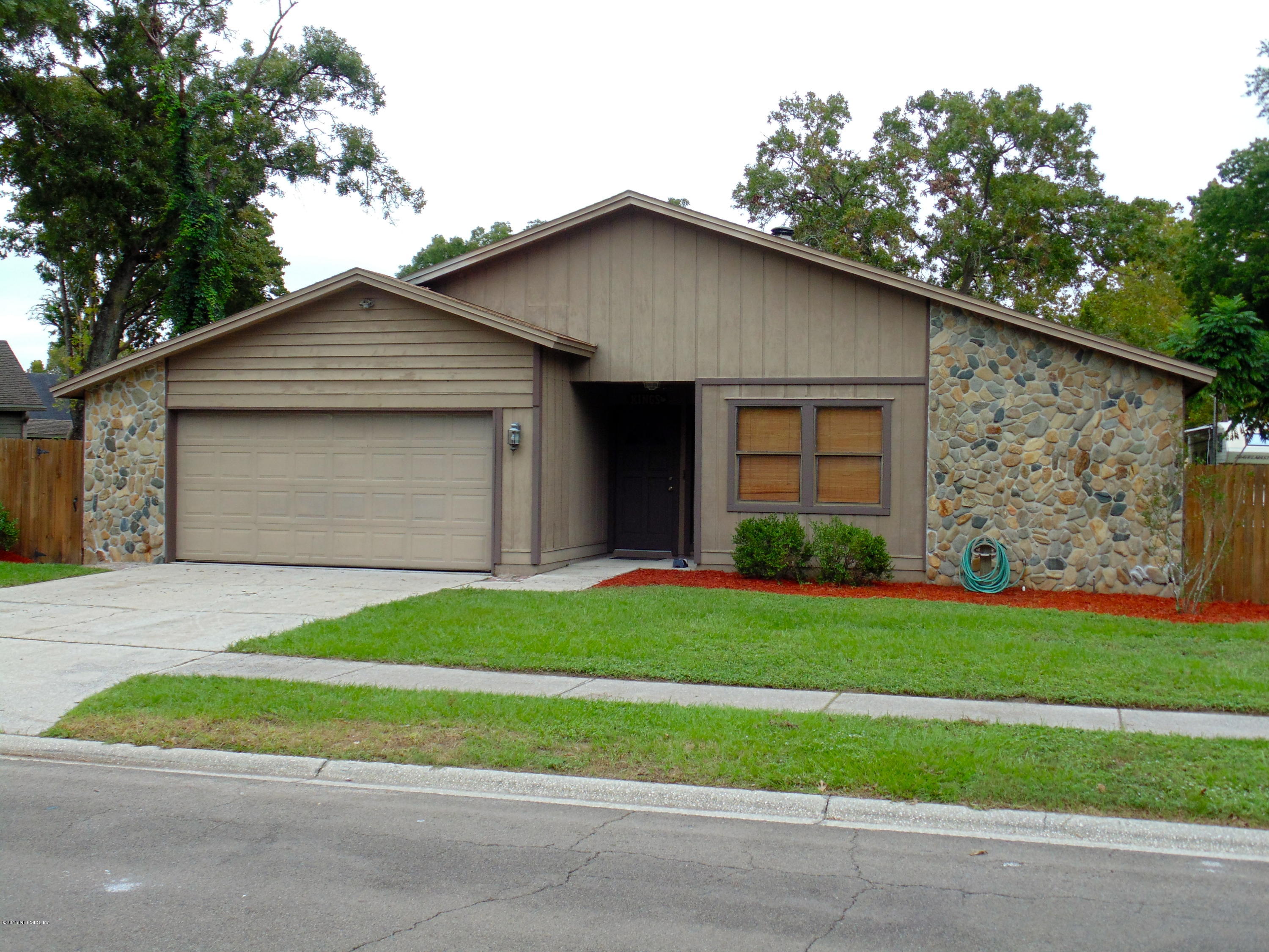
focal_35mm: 41
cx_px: 634
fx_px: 1503
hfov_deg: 45.8
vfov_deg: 35.1
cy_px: 476
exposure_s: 1/250
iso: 80
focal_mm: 7.4
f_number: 3.6
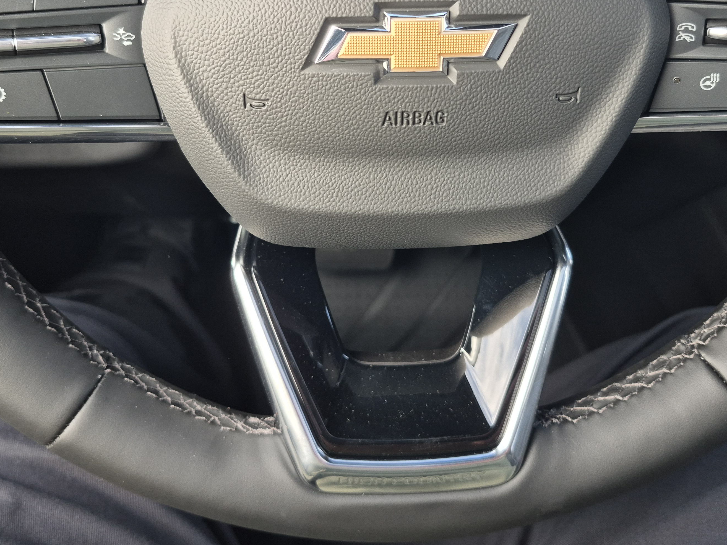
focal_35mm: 35
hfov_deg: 52.6
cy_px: 169
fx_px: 735
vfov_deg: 40.0
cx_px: 375
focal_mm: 5.4
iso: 100
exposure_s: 1/180
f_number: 1.8
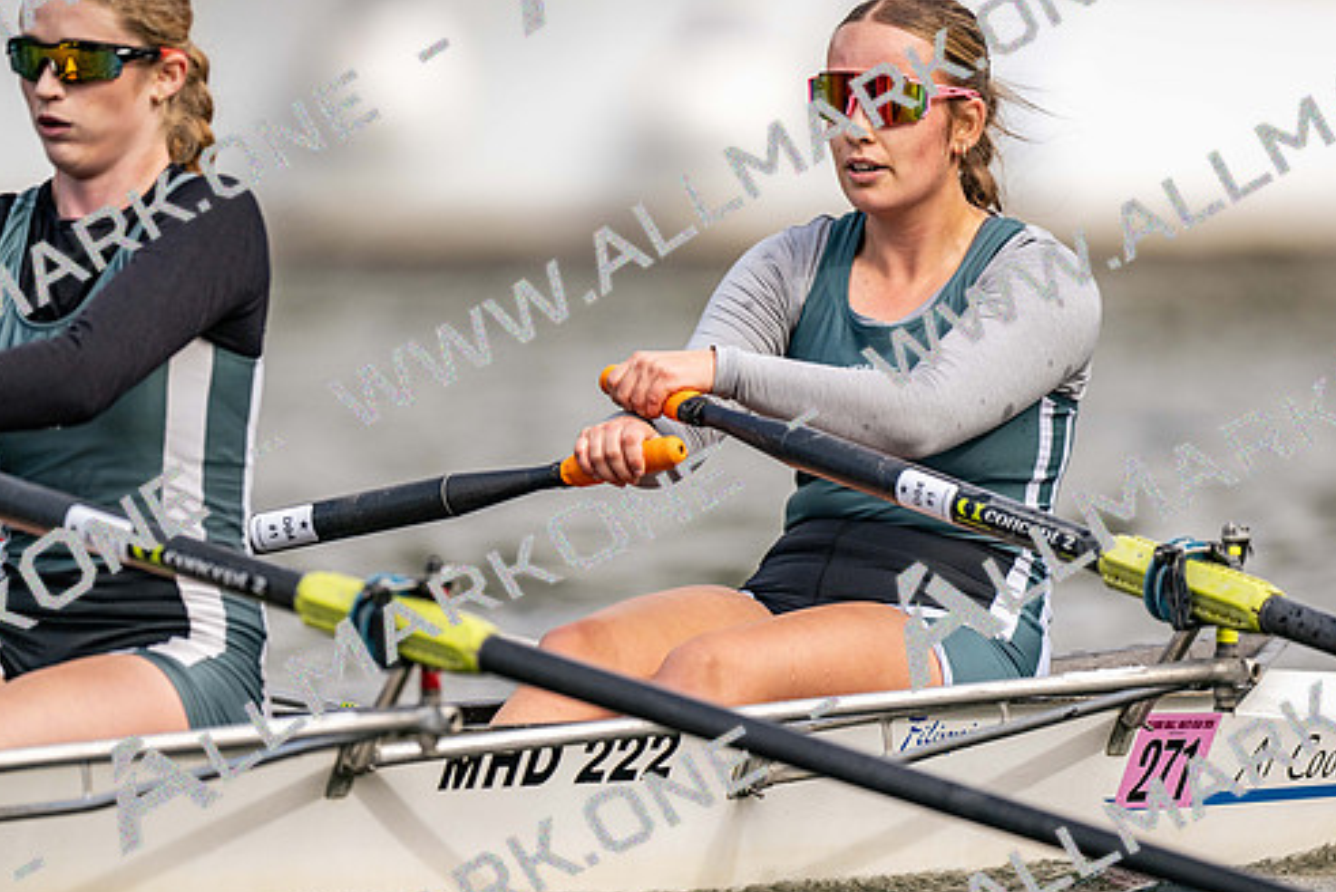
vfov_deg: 1.9
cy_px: 434
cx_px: 664
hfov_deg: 2.9
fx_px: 26326
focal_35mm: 709
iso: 320
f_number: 4
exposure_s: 1/2500
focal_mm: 600
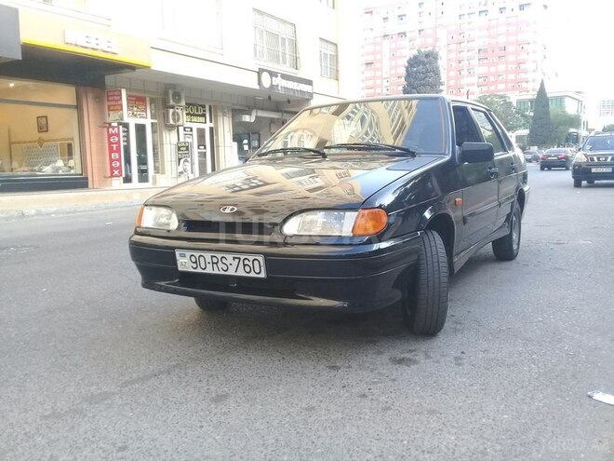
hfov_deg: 58.4
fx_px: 550
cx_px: 307
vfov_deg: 45.4
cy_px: 230
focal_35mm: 31
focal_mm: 3.3
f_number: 2.2
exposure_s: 1/50
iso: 64
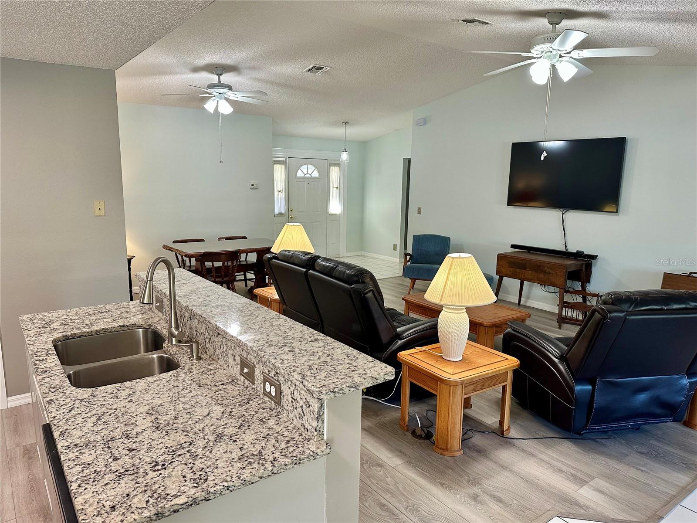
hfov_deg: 71.6
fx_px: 483
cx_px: 348
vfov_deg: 56.8
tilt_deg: -9.8
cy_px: 262
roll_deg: -1.0
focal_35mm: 24
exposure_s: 1/120
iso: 200
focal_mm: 6.86
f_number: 1.78
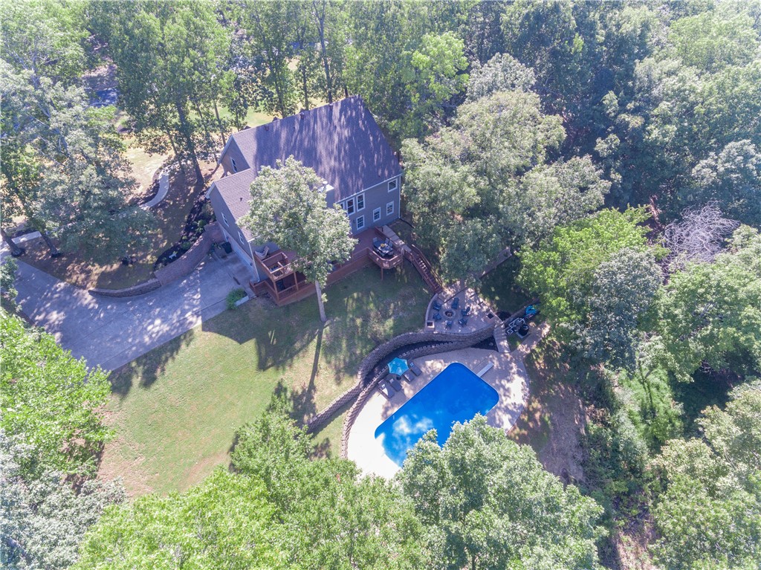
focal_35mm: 20
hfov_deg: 81.8
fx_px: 439
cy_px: 285
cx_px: 380
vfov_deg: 65.9
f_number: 2.8
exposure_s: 1/100
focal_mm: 3.61
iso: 112
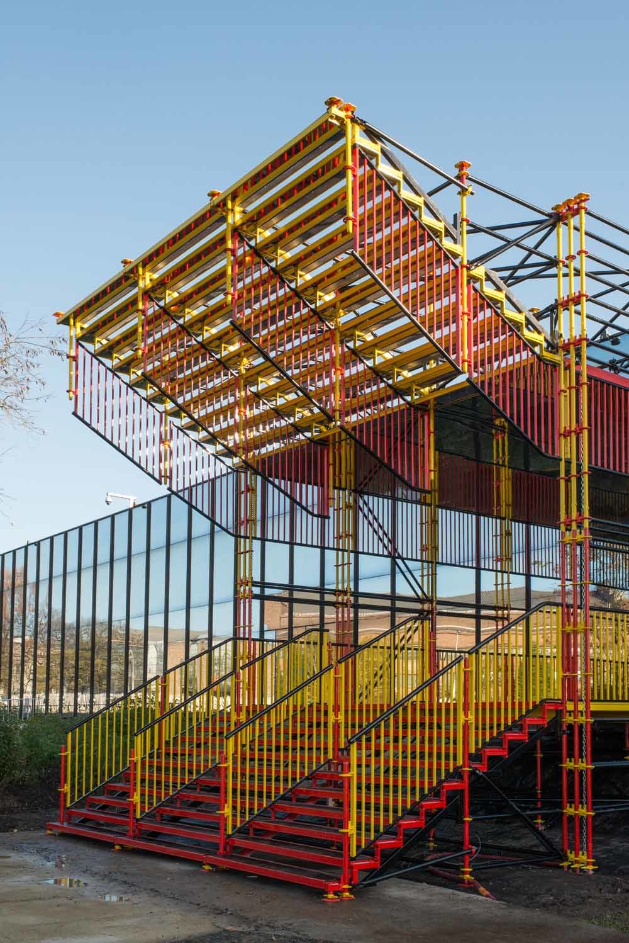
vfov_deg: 54.4
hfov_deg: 37.9
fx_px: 916
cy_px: 472
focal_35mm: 35
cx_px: 314
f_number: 11
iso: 400
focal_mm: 35
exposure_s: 1/200
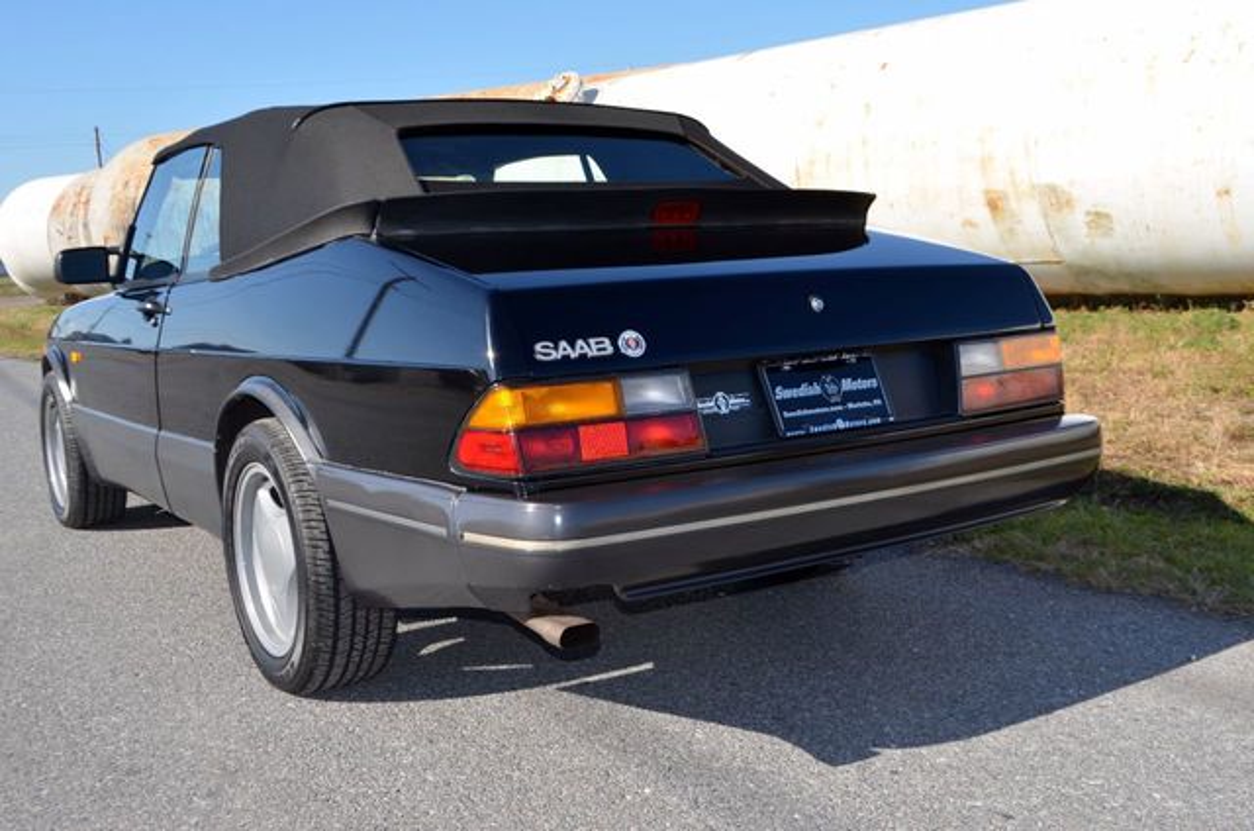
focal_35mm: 36
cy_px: 416
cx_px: 627
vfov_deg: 36.7
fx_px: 1251
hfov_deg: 53.2
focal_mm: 24
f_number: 8
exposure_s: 1/200
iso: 100
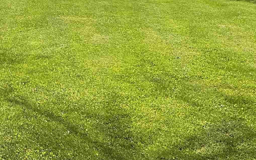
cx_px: 16
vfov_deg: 13.9
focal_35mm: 93
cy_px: -1
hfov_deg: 21.7
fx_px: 649
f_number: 1.8
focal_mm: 3
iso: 25
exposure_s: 1/1984
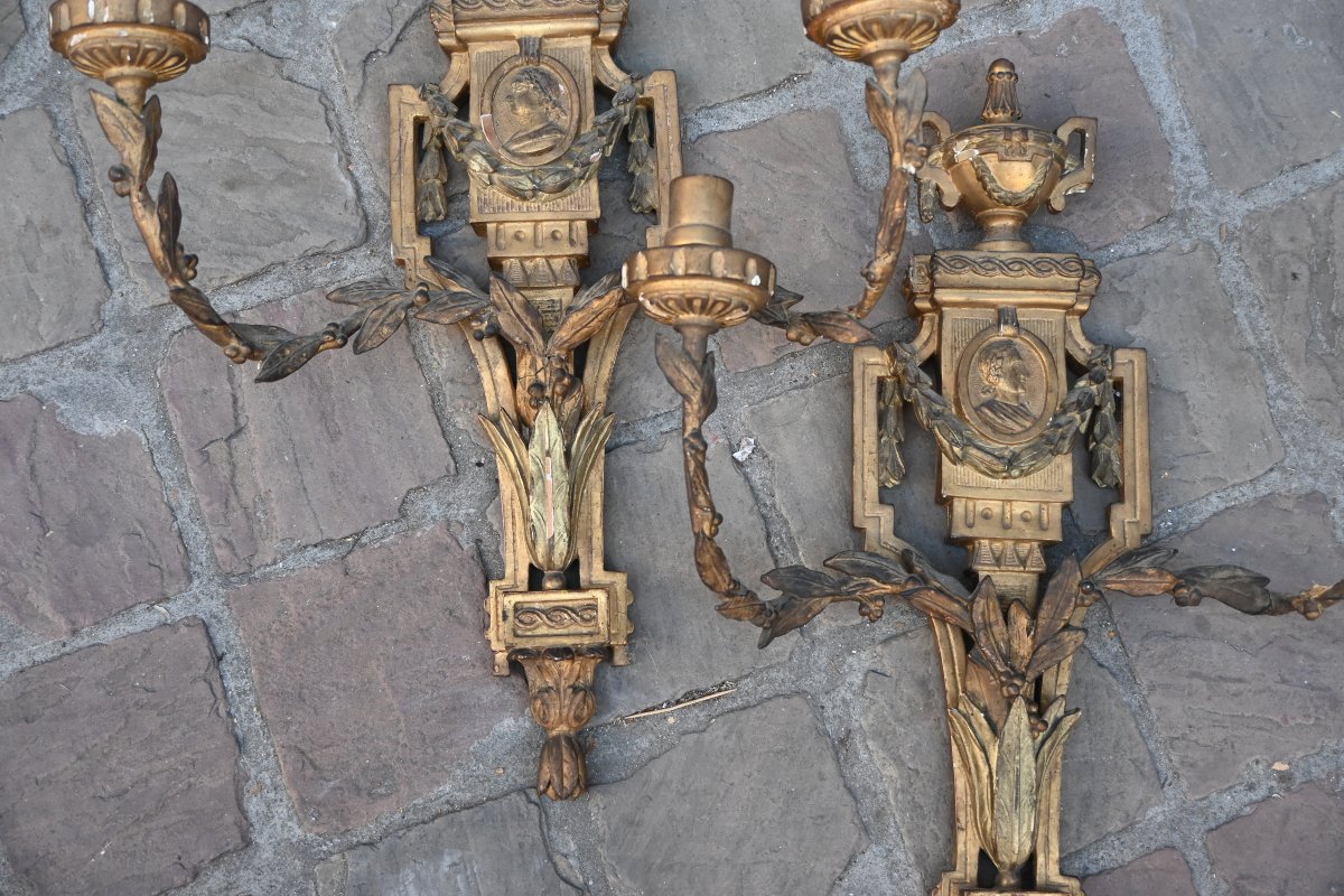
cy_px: 448
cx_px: 672
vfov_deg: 28.5
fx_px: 1764
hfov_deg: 41.7
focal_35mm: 47
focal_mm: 31.5
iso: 400
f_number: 4
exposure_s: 1/125
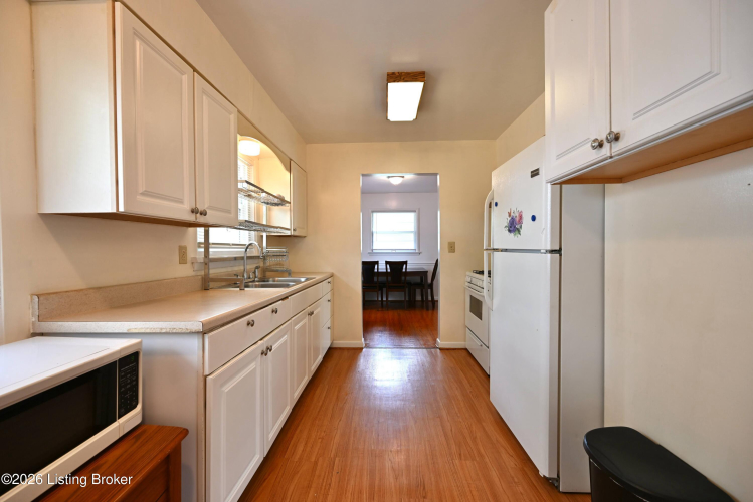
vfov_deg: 81.3
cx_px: 376
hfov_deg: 104.2
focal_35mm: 14
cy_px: 251
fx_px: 293
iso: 360
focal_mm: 14
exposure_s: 1/15
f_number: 5.6
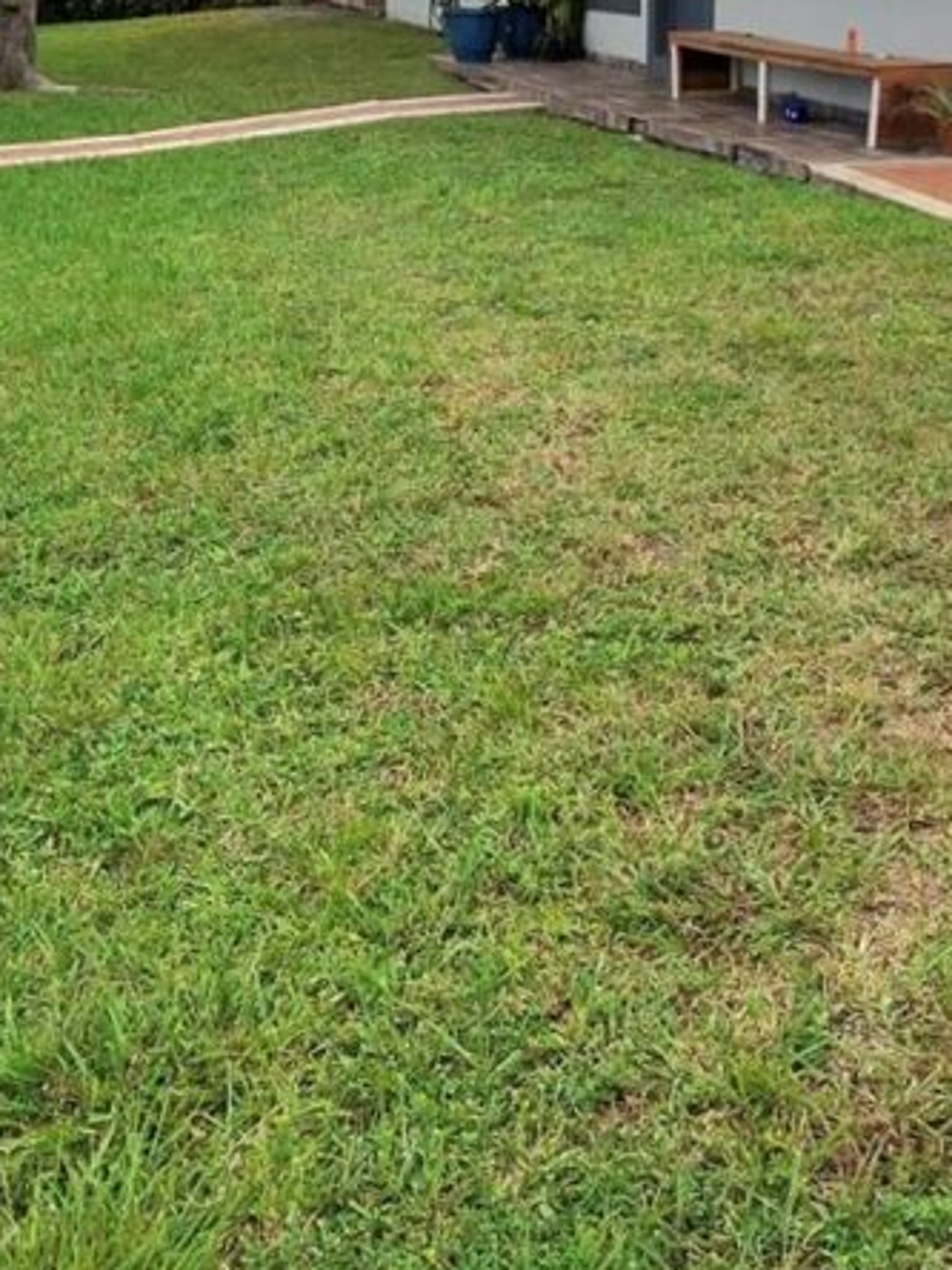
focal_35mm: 30
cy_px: 269
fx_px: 1100
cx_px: 609
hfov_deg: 46.3
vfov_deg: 56.0
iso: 56
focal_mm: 2.24
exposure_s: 1/500
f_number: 2.2
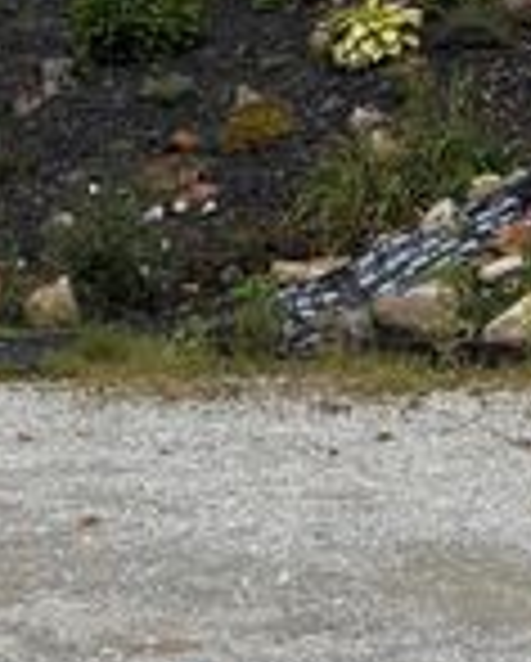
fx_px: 2078
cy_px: -218
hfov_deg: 14.1
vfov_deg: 17.0
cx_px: 639
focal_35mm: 106
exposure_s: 1/2703
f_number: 1.78
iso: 80
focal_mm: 6.76
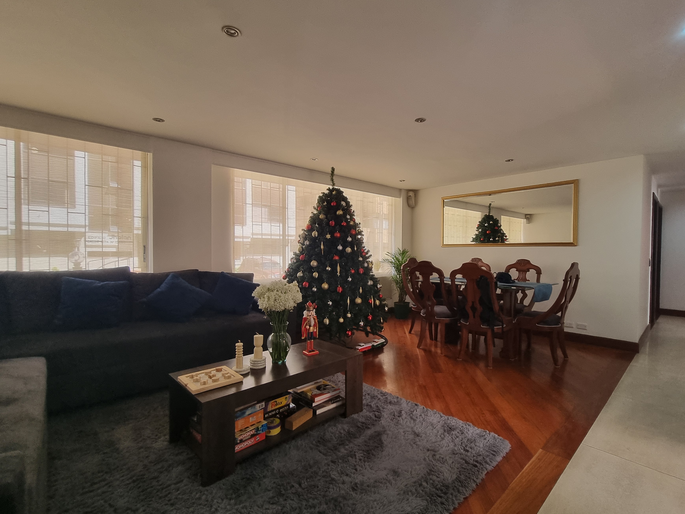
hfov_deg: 97.9
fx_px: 297
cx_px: 373
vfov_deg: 81.7
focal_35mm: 15
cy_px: 251
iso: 250
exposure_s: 1/60
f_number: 2.2
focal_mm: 2.2
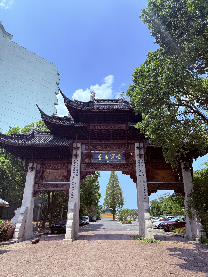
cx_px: 104
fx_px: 192
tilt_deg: +21.4
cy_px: 138
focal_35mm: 24
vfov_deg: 71.6
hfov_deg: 56.8
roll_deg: -0.1
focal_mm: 6.76
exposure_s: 1/4167
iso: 100
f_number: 1.78
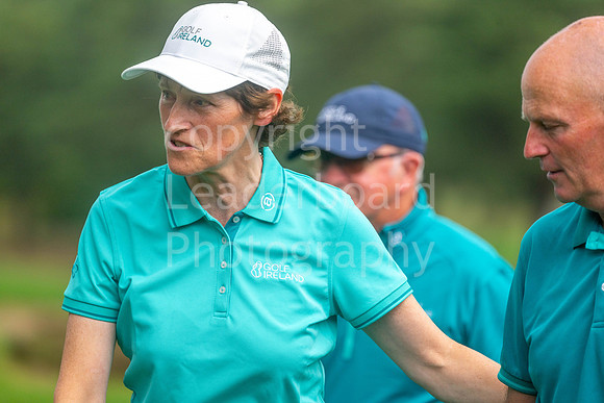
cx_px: 302
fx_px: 5034
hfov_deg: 6.9
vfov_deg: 4.6
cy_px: 202
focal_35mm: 300
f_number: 4
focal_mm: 300
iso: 400
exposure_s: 1/2500
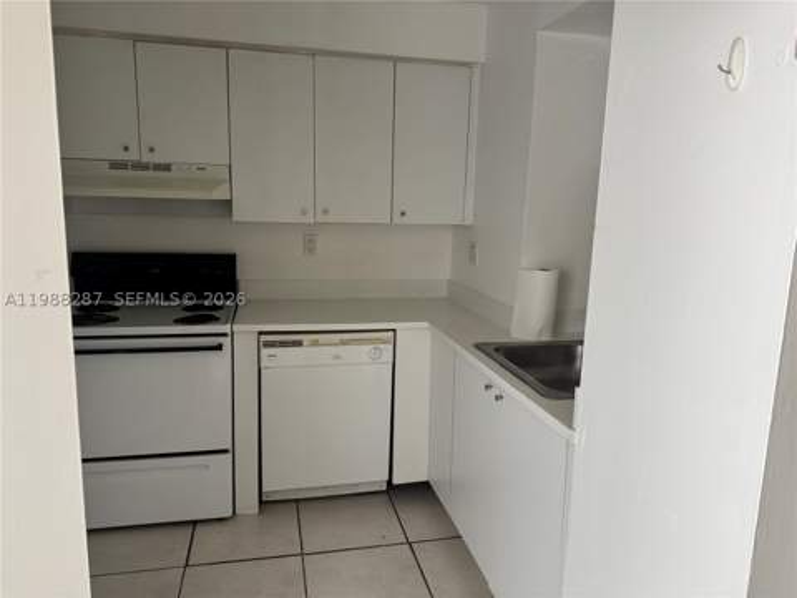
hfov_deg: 71.6
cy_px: 299
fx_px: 553
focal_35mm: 24
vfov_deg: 56.8
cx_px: 398
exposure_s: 1/121
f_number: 1.78
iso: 200
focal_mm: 6.76
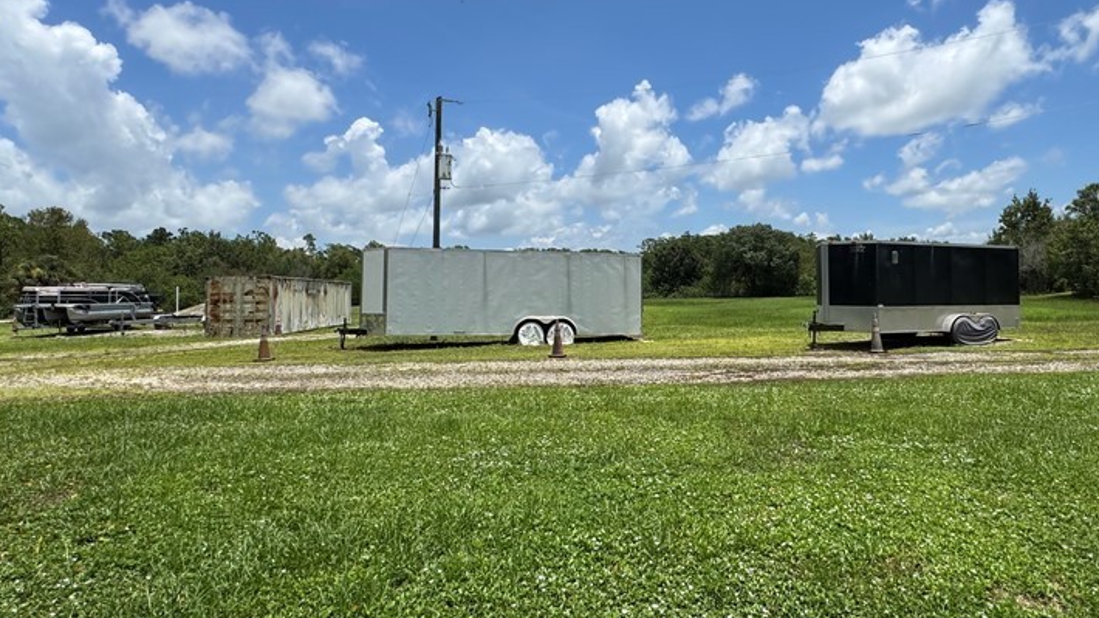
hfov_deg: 80.7
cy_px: 263
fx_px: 641
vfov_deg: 51.3
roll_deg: +1.4
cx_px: 632
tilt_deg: +1.1
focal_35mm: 22
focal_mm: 2.22
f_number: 2.2
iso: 50
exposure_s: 1/3390
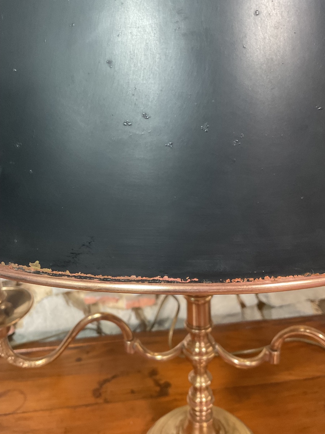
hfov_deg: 48.2
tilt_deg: -17.3
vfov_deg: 61.7
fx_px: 363
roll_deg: +3.4
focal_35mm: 29
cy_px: 217
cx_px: 162
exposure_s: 1/40
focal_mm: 3
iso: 200
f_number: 1.8
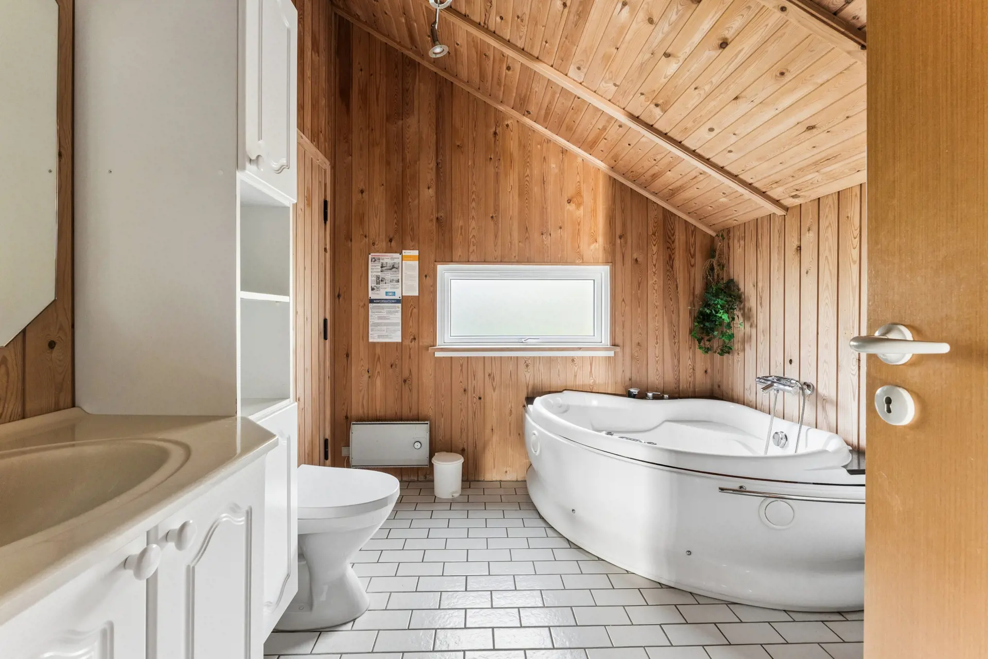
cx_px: 494
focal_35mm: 15
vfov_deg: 77.3
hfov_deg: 100.4
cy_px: 330
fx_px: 412
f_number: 8
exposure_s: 1/8
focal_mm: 10
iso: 800
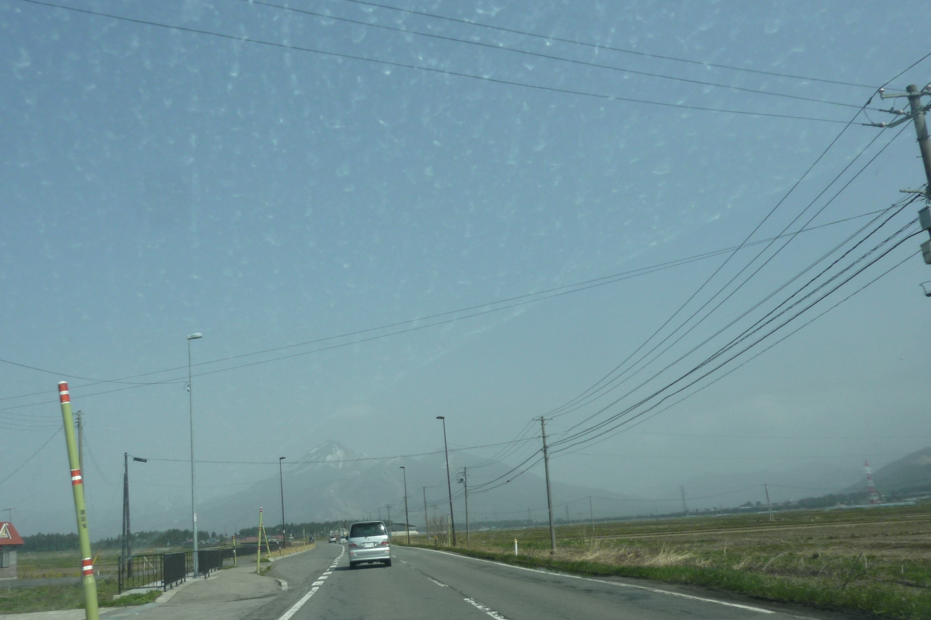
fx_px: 853
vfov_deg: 40.0
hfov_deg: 56.5
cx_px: 343
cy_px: 313
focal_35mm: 33
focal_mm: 4.1
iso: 100
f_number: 5.6
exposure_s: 1/500
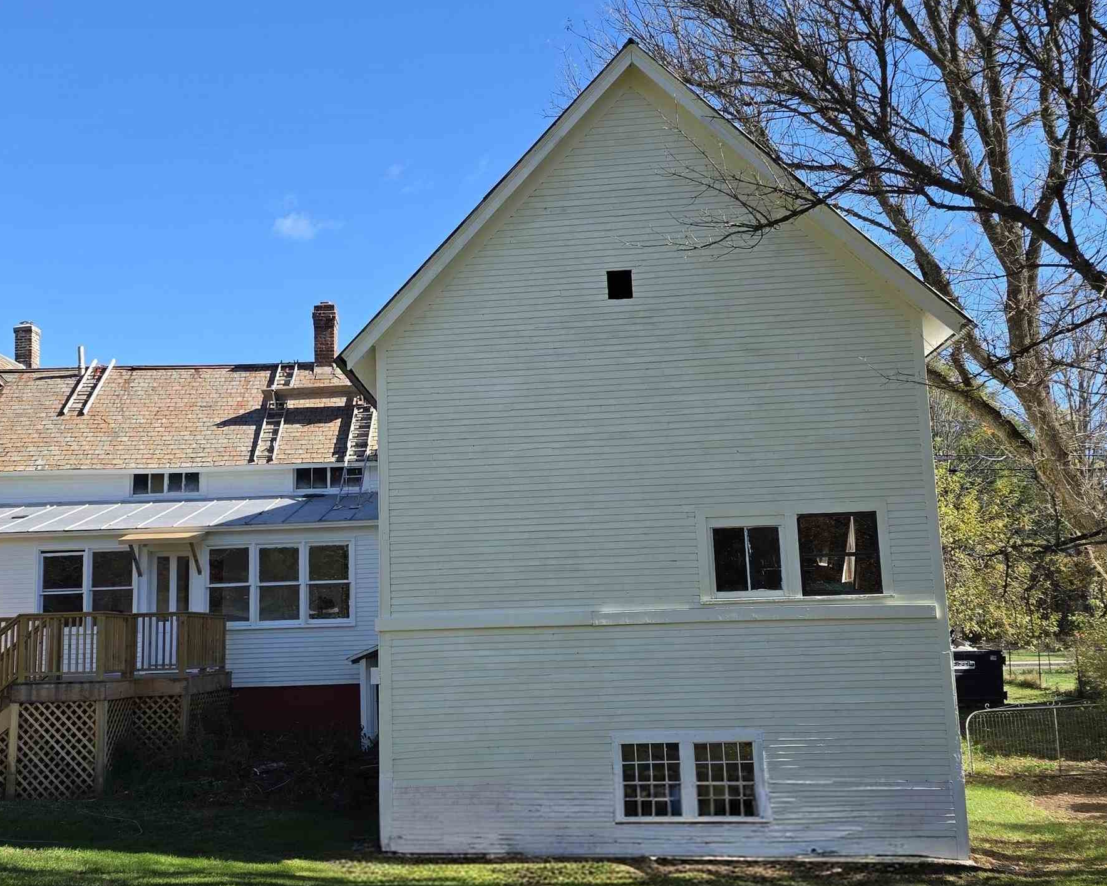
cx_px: 474
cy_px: 430
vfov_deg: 38.2
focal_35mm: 39
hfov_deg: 46.7
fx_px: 1278
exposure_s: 1/2423
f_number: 1.7
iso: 80
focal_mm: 6.25
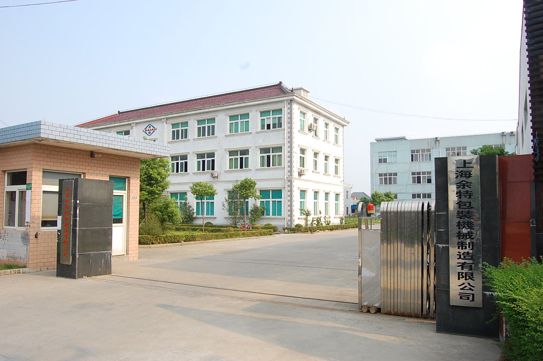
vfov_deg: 47.8
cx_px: 272
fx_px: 407
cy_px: 180
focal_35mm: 27
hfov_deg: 67.4
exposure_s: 1/125
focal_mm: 18
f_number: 11
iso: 200
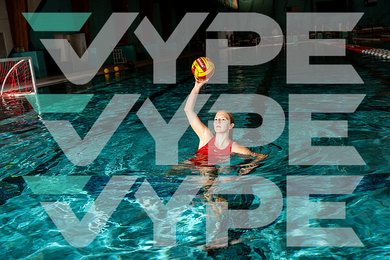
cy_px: 130
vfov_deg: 35.1
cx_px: 195
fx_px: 412
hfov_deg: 50.7
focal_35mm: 38
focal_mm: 38
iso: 100
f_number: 4
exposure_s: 1/250
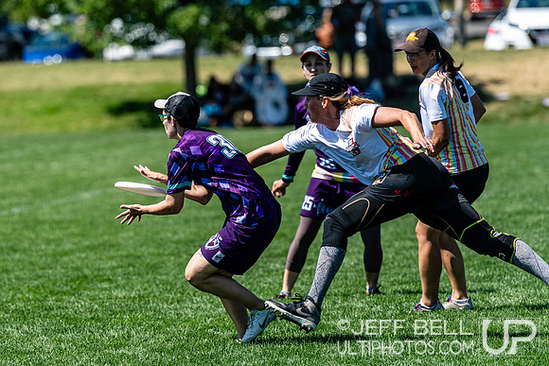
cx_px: 171
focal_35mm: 414
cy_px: 145
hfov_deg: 5.0
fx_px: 6311
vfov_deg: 3.3
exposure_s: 1/2000
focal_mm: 200
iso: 100
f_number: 3.2
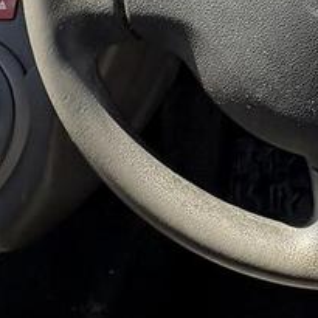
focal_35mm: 54
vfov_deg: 26.8
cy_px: -95
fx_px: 561
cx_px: 245
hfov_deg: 31.0
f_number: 2.2
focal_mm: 2.22
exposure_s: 1/122
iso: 64
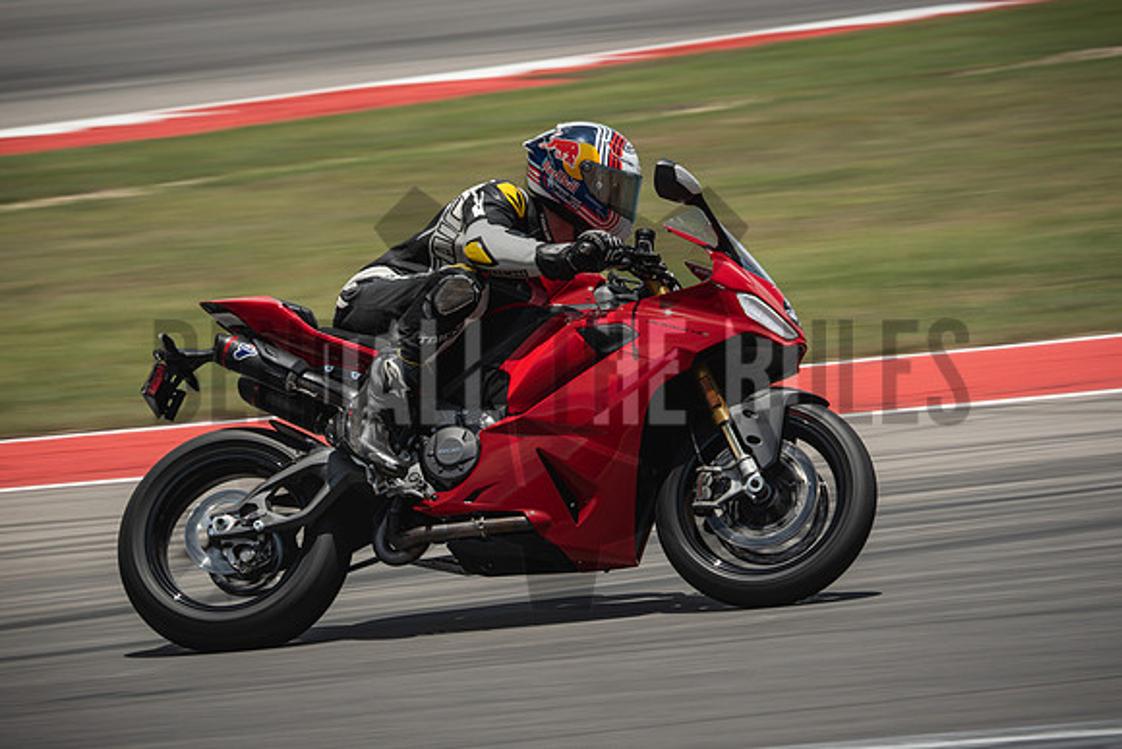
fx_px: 9352
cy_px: 374
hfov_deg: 6.9
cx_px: 561
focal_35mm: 300
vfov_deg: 4.6
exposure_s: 1/200
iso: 125
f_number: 9
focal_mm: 200
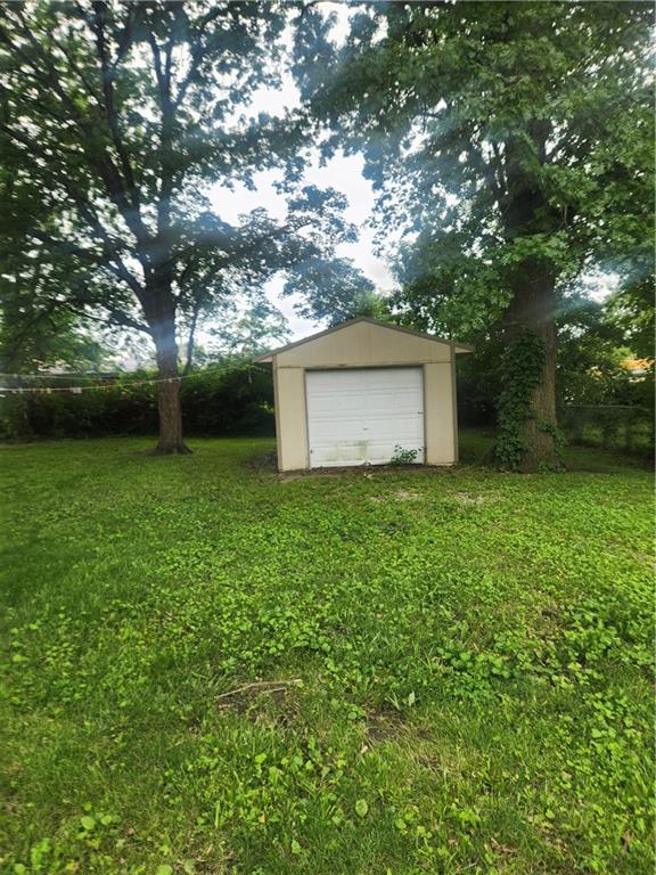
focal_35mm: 23
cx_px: 328
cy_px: 438
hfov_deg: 58.9
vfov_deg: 73.9
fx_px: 581
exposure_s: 1/180
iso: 20
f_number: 1.8
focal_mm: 5.4
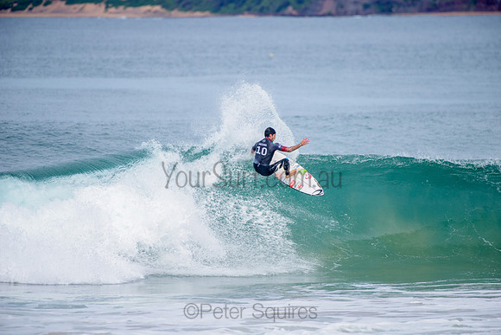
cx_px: 250
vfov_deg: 2.8
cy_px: 168
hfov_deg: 4.1
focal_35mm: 500
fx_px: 6960
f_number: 5.6
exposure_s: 1/2000
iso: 250
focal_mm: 500
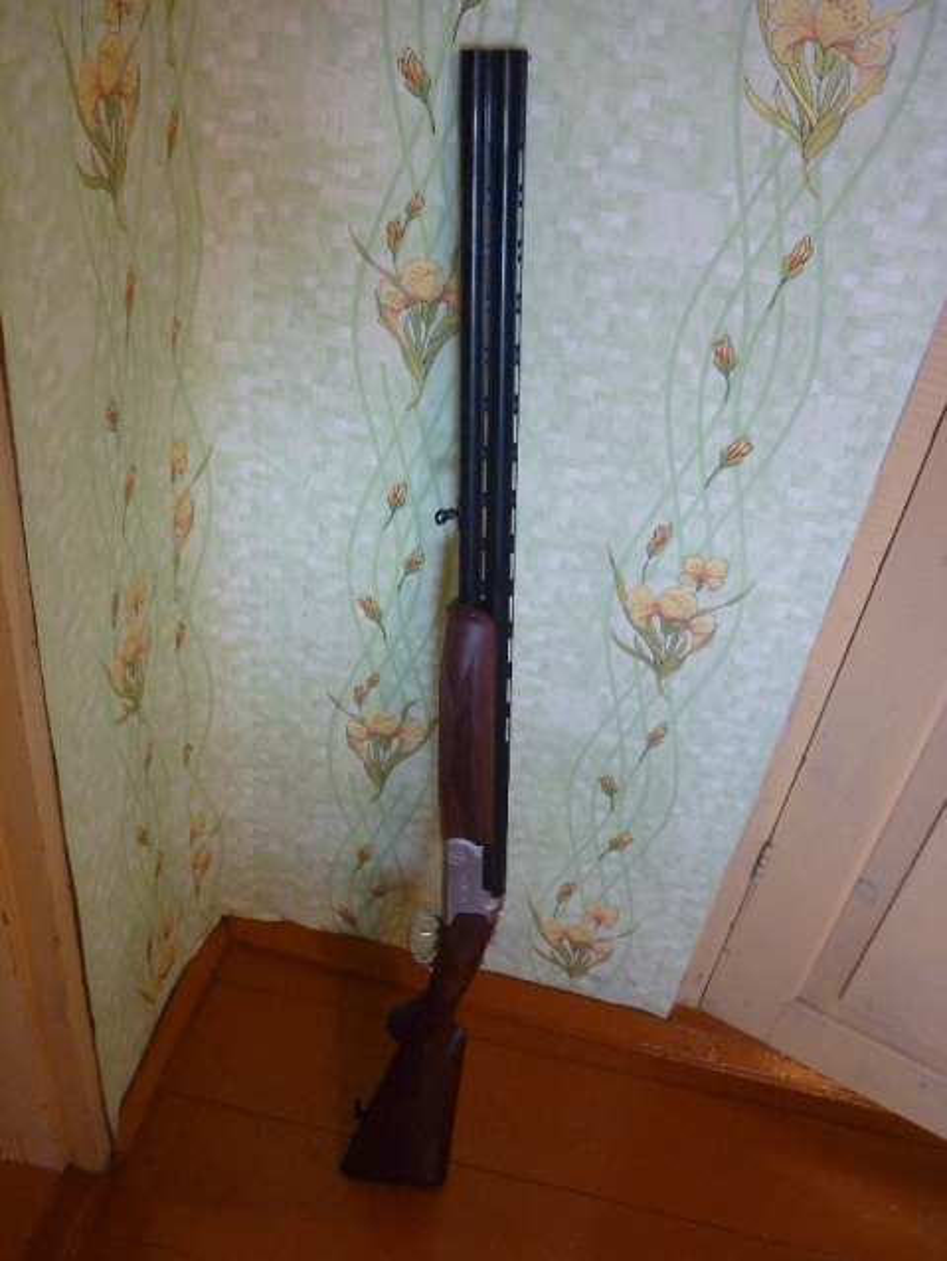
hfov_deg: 43.0
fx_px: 1203
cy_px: 630
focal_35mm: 33
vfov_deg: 55.3
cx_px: 474
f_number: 2.8
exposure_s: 1/30
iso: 400
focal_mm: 5.5
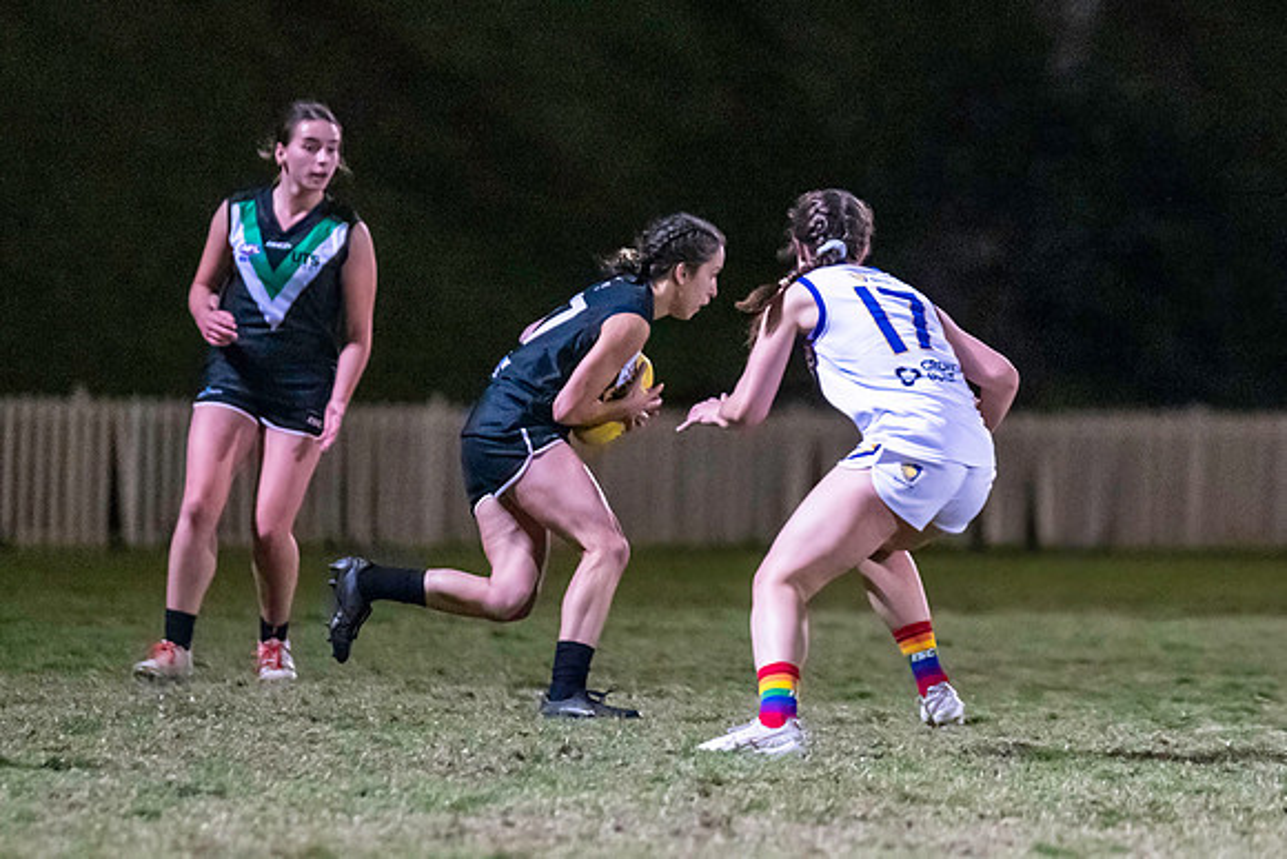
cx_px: 804
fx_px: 20853
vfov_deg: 2.4
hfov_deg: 3.5
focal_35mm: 583
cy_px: 336
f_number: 2.8
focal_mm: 300
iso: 10000
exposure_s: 1/1000
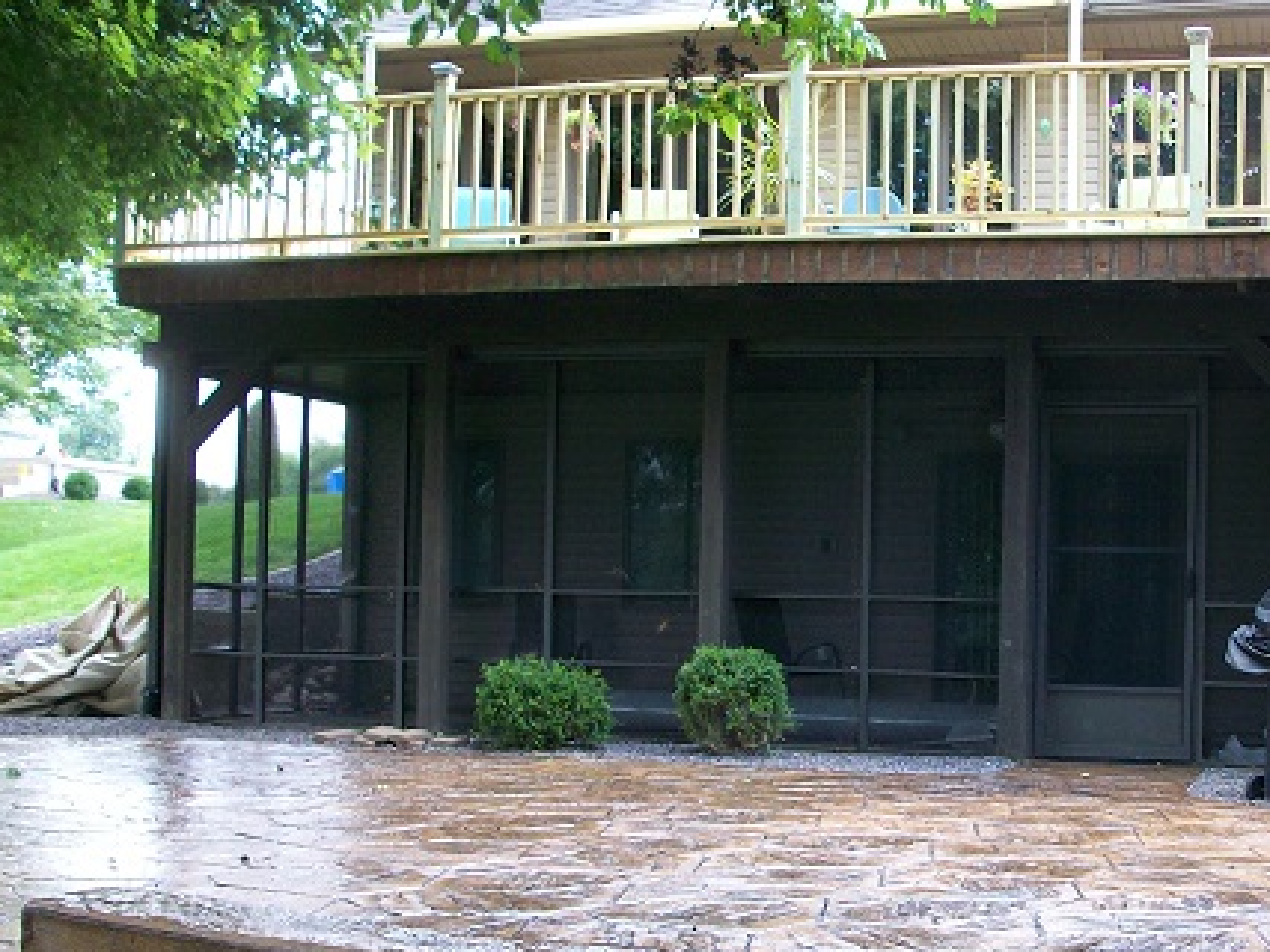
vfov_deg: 28.5
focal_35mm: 51
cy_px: 559
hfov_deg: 36.9
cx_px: 898
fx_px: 1871
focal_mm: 5.7
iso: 80
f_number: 2.8
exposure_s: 1/91.5
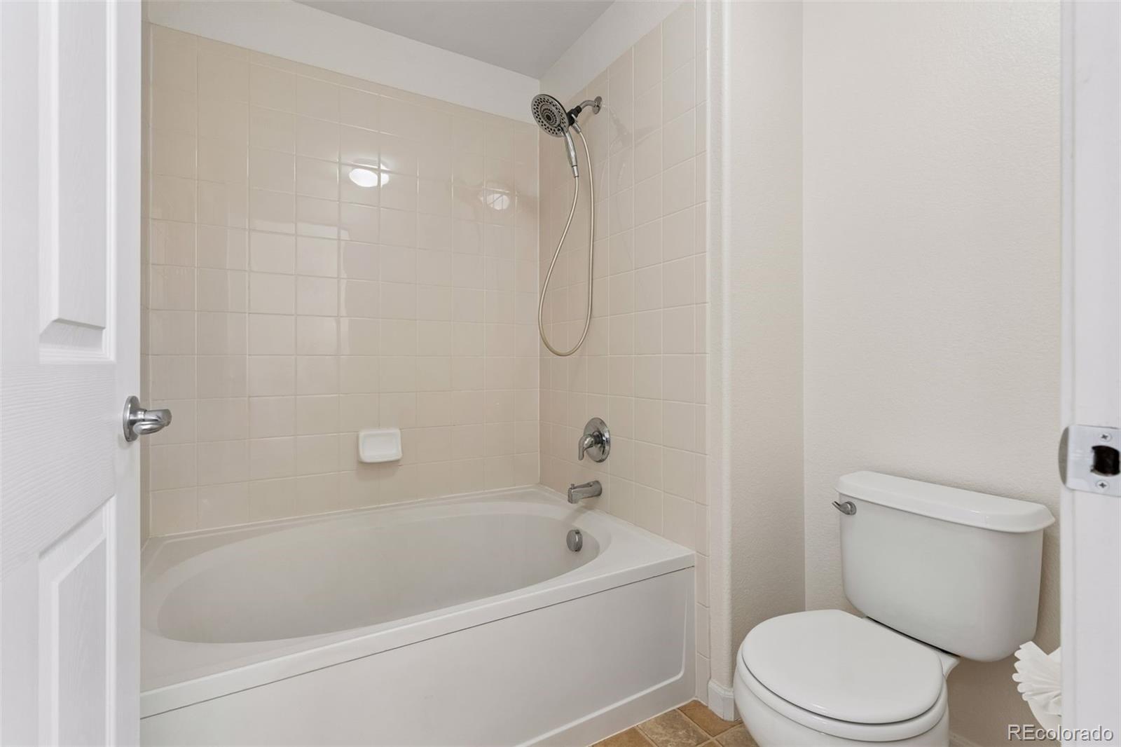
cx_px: 560
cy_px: 374
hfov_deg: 93.3
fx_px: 529
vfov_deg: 70.4
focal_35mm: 17
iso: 400
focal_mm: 17
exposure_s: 1/15
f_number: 8
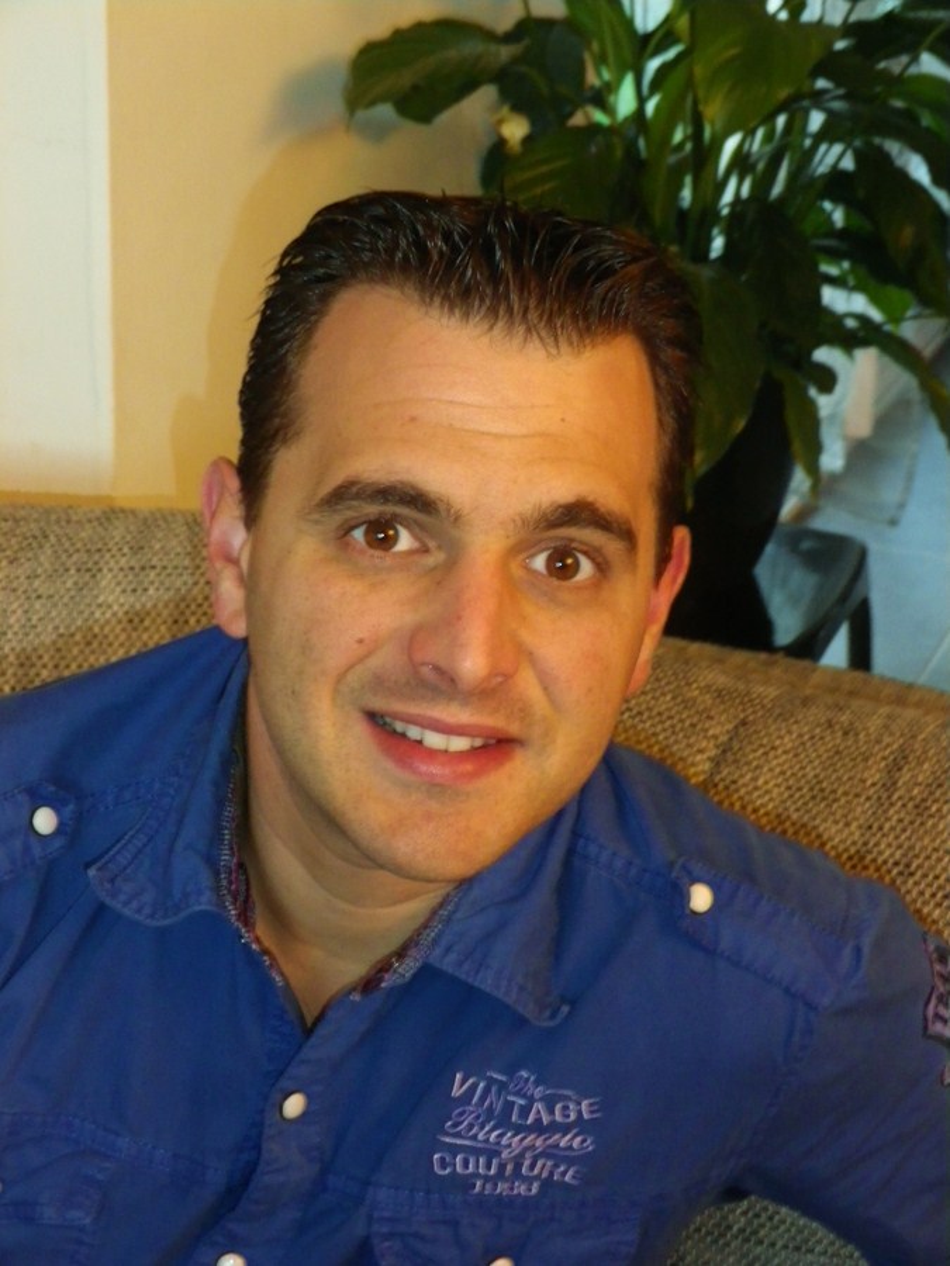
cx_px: 475
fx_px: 2891
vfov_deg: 24.7
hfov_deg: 18.7
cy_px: 633
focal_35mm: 79
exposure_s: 1/4
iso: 400
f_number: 4.8
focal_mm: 14.1
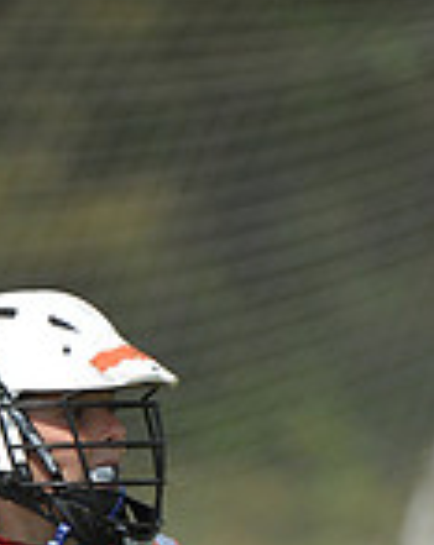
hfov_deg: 1.2
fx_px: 20294
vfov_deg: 1.5
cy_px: 779
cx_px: -19
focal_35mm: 1260
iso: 640
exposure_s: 1/5000
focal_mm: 340
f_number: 4
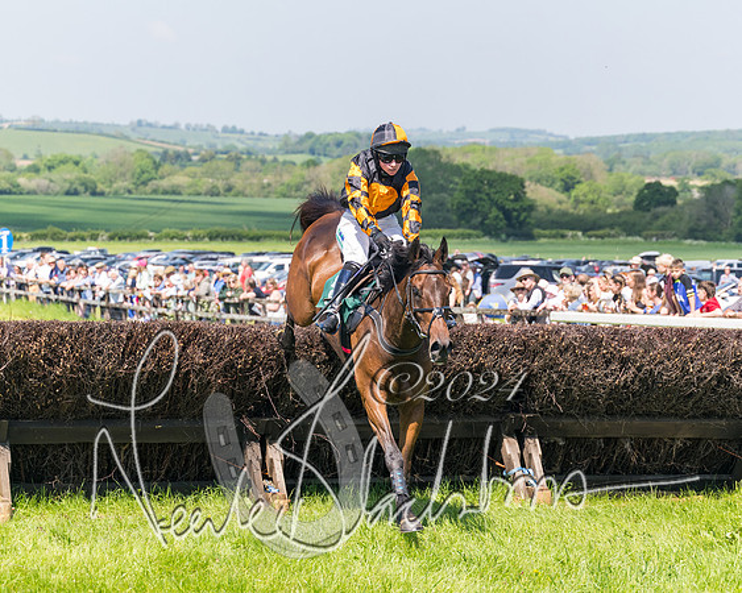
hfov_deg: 14.5
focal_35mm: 133
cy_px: 293
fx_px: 2911
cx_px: 413
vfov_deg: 11.6
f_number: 5
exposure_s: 1/1250
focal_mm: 98
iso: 400
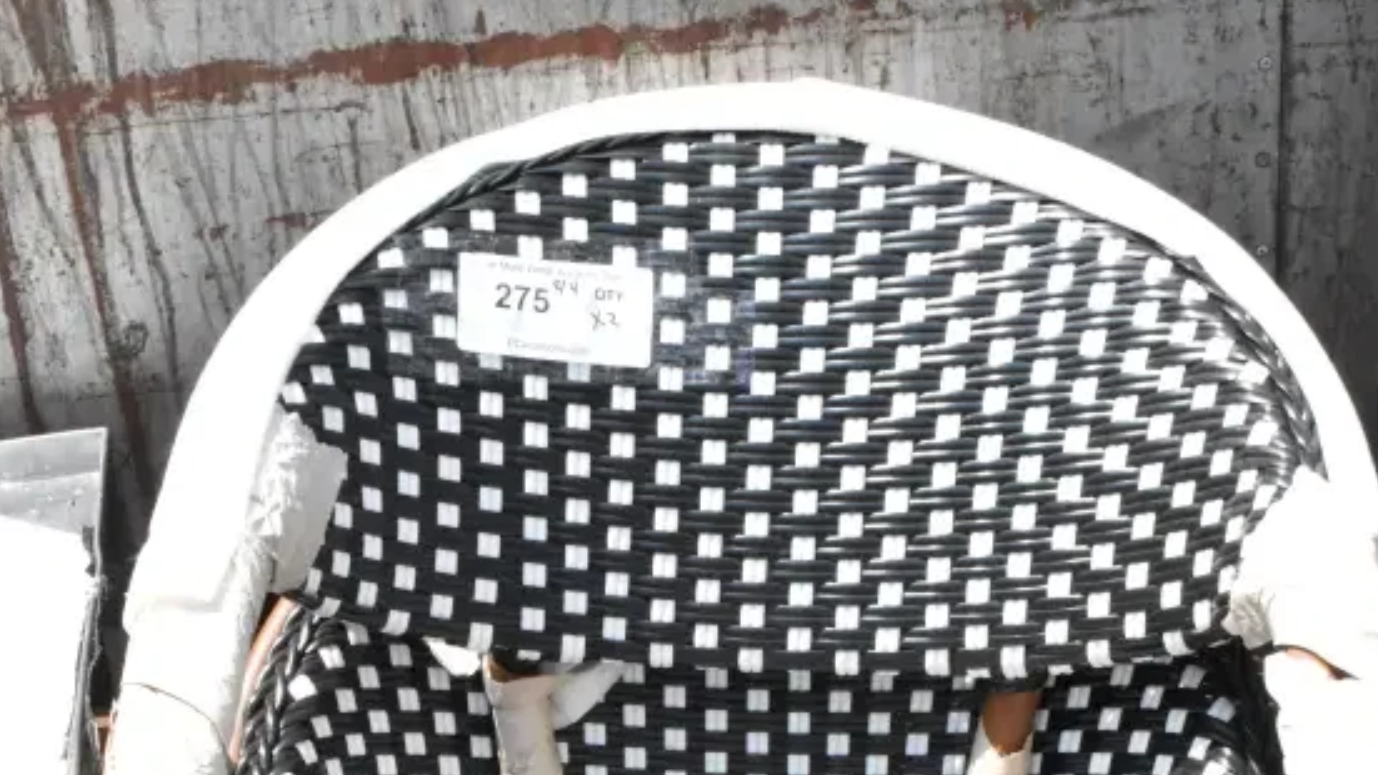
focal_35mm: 73
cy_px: 1036
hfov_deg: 29.0
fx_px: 2667
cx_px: 688
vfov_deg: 15.6
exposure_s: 1/1600
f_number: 20
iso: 6400
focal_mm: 28
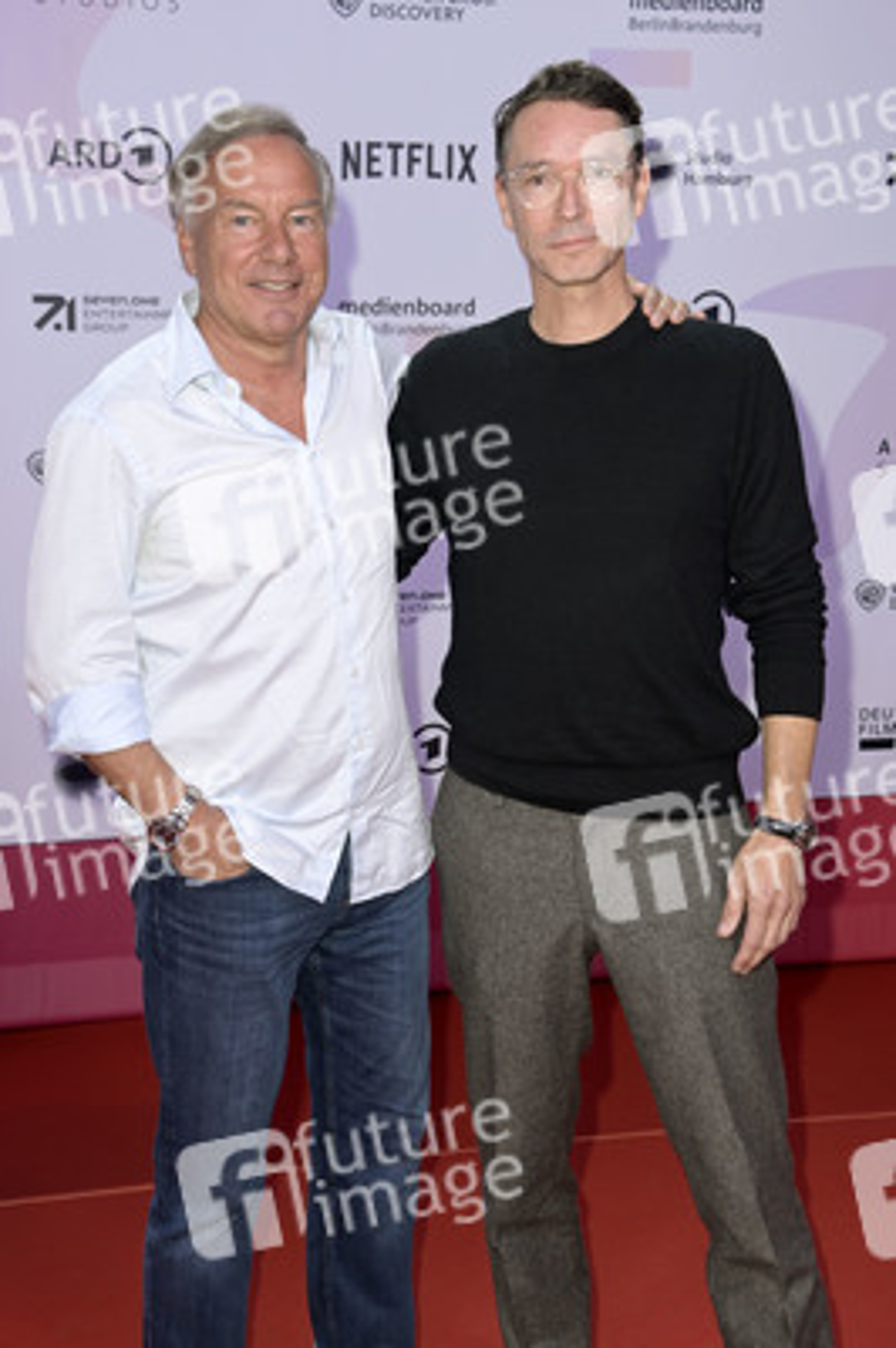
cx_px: 448
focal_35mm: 52
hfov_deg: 25.9
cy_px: 674
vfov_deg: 38.2
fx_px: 1945
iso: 640
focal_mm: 52
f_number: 5.6
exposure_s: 1/250
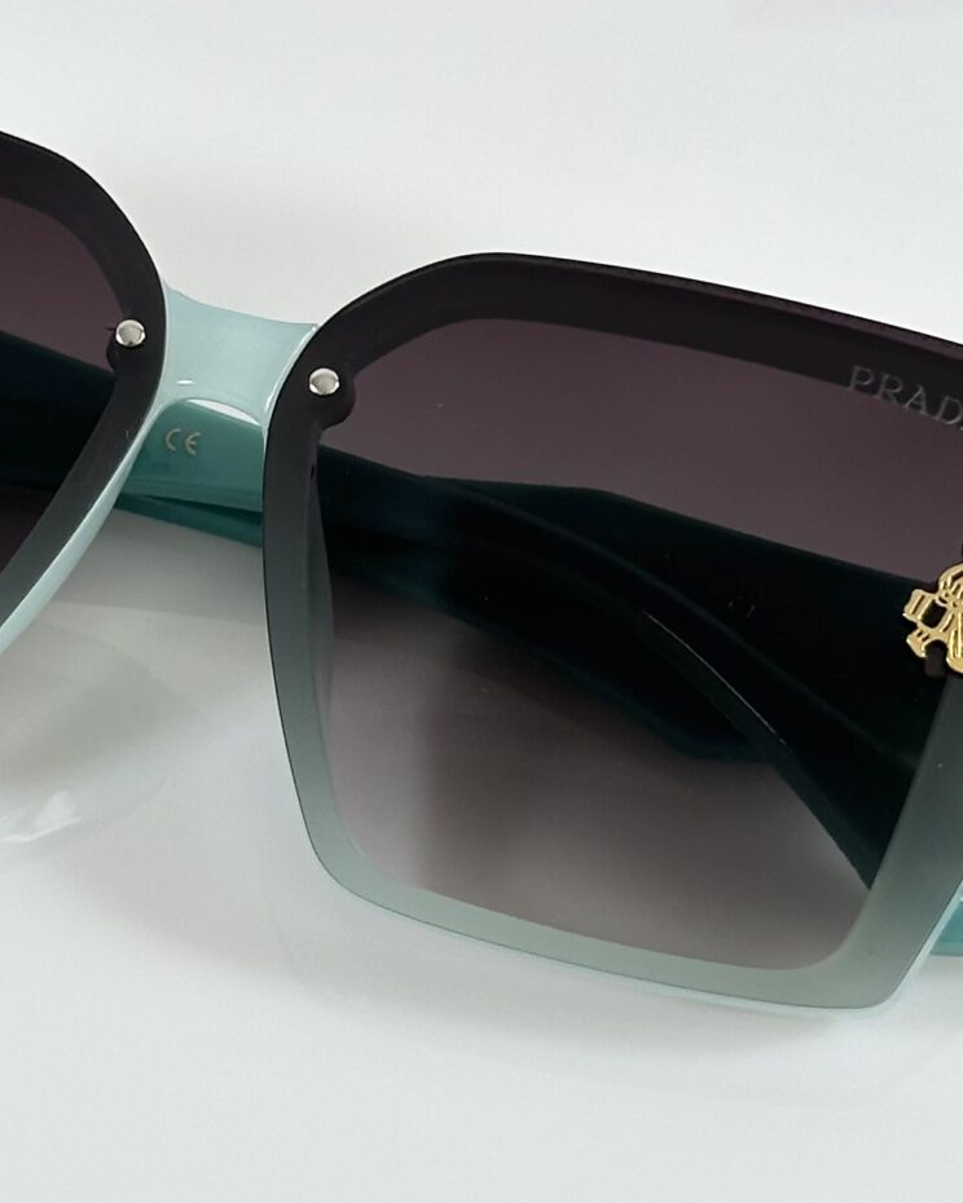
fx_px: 4596
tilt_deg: -48.8
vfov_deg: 14.9
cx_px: 176
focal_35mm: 129
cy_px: 631
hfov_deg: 11.9
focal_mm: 6.86
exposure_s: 1/121
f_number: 1.78
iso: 50
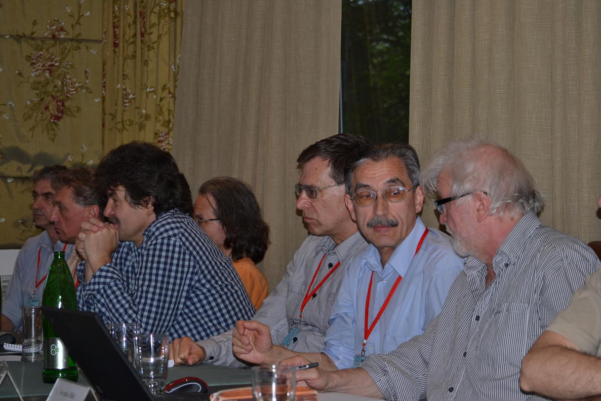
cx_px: 298
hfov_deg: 21.7
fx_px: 1569
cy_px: 199
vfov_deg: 14.5
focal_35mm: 94
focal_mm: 62
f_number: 5.6
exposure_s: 1/60
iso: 200
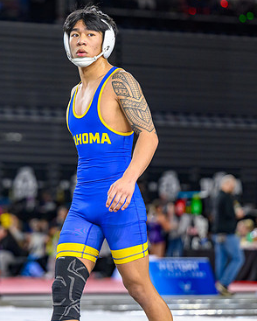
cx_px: 53
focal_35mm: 220
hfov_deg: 7.0
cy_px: 117
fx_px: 2090
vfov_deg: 8.8
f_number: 2.8
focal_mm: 115
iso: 2500
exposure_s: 1/640
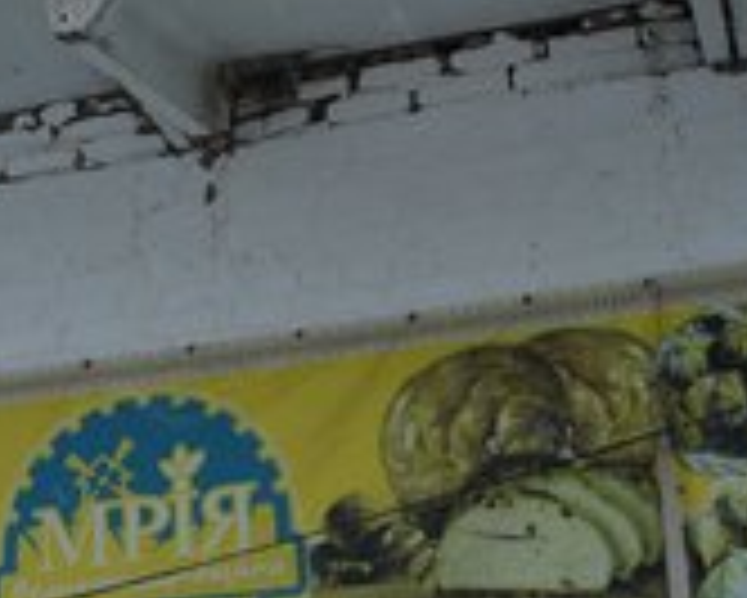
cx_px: 122
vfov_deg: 19.9
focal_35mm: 77
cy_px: 373
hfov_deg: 24.2
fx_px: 1703
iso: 160
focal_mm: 34
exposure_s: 1/50
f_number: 5
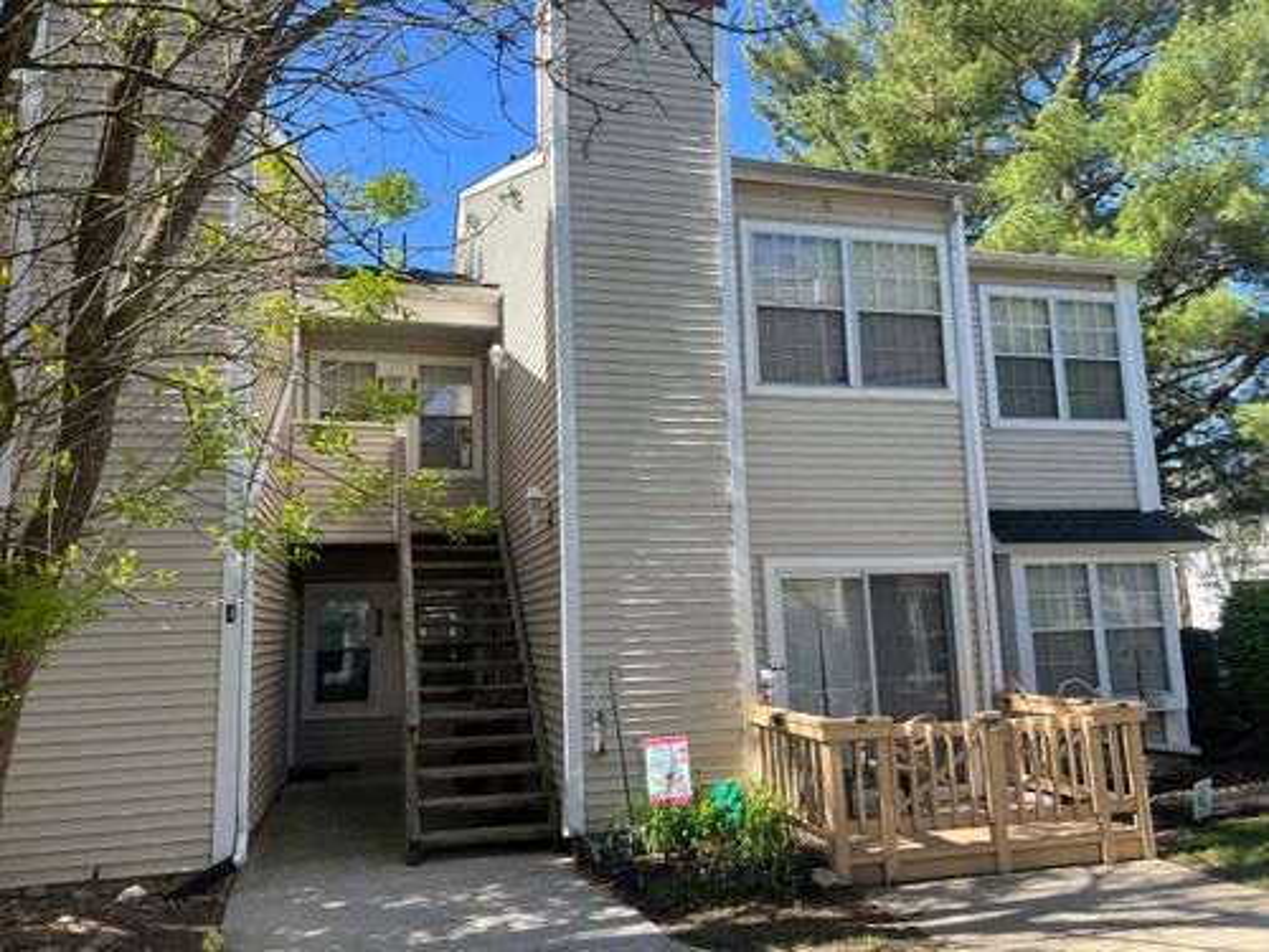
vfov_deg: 53.1
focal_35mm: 26
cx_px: 634
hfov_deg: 67.3
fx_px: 953
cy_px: 476
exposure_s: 1/1100
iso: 50
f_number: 1.5
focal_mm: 5.7
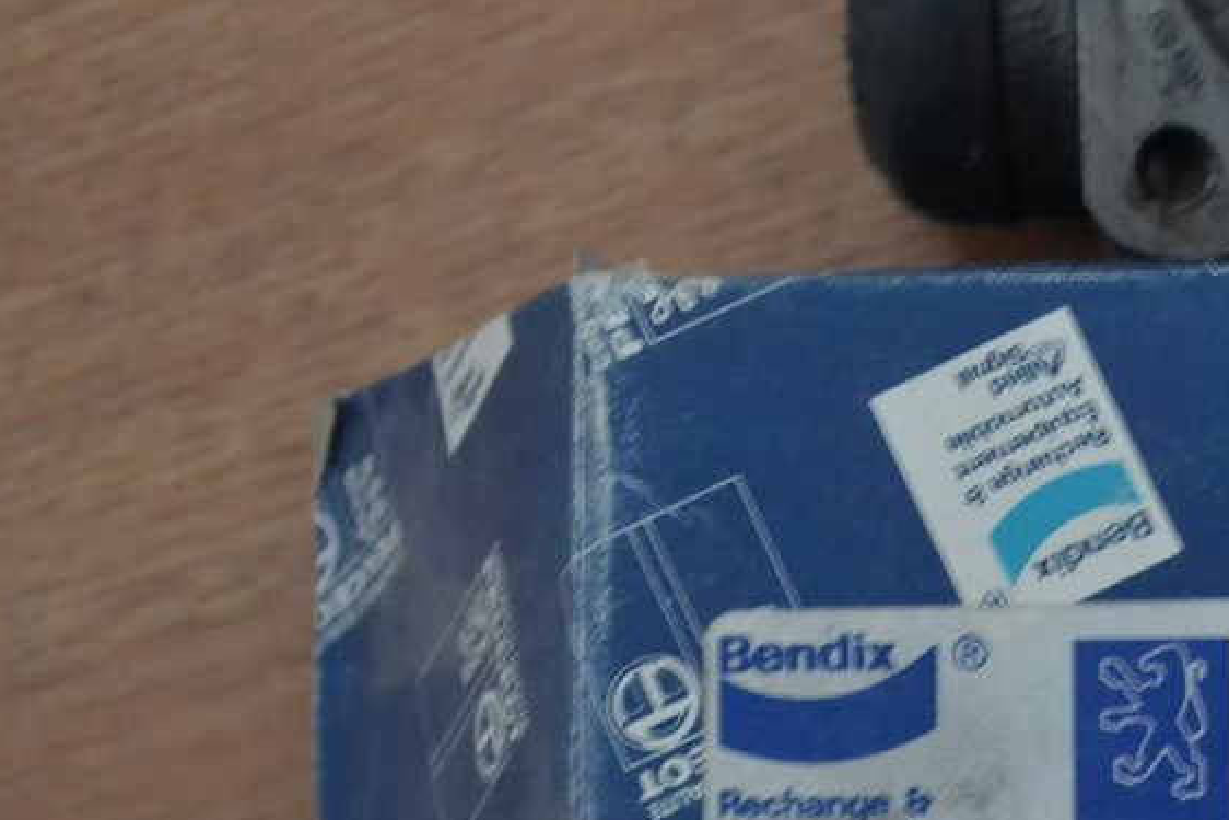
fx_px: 6768
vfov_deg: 6.9
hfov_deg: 10.3
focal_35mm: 198
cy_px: 385
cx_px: 1279
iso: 3200
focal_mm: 55
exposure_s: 1/10
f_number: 5.6
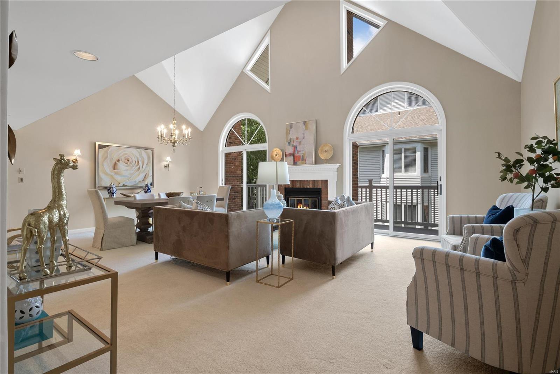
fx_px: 249
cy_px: 187
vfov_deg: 73.8
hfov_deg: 96.7
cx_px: 280
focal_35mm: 16
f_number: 8
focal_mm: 8
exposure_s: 1/10
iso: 400
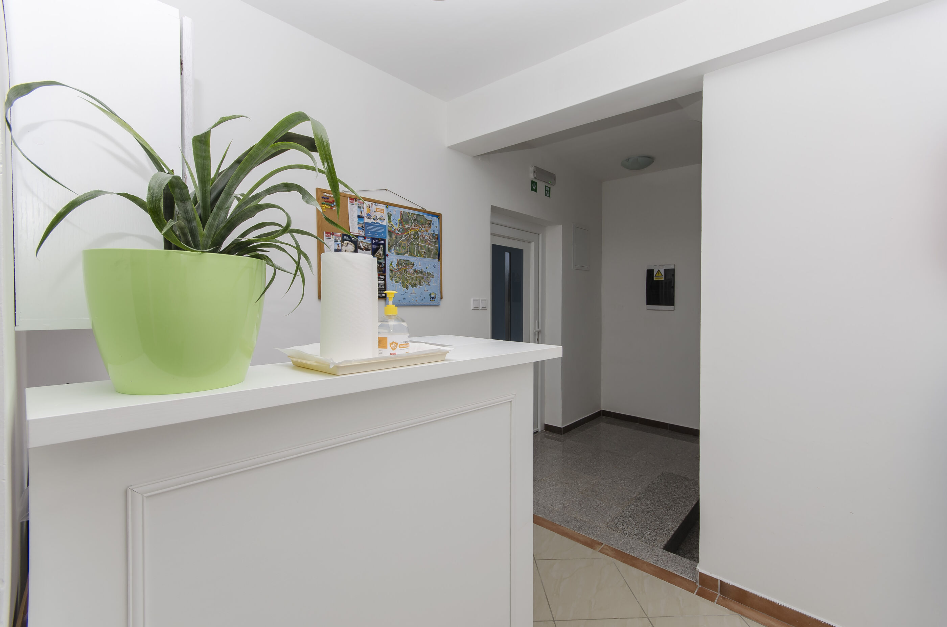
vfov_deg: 77.1
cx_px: 474
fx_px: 394
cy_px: 314
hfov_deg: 100.5
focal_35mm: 15
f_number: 9
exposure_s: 1/200
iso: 100
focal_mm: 10
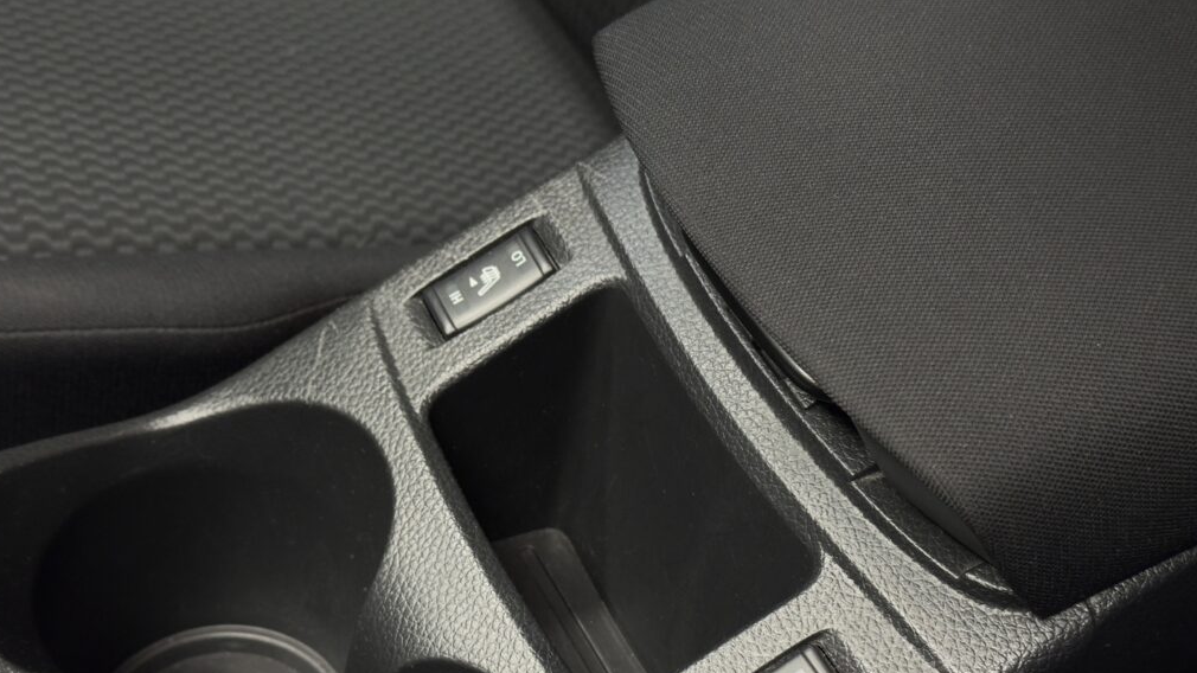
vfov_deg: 22.5
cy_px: 450
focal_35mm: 53
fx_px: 1682
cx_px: 591
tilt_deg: -47.9
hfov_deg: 39.2
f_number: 1.78
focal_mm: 6.76
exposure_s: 1/49
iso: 250
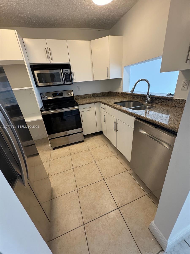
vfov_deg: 102.1
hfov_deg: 85.7
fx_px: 102
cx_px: 95
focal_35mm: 14
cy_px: 127
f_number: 2.2
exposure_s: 1/120
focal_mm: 2.22
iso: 250
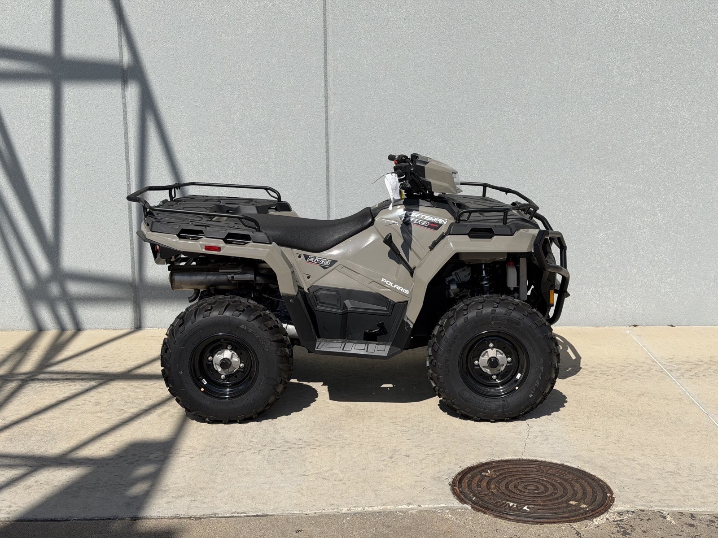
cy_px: 269
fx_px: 996
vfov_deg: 30.3
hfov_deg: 39.7
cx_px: 359
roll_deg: +0.9
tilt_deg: -10.5
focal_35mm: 48
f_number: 1.78
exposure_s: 1/9901
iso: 64
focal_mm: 6.76
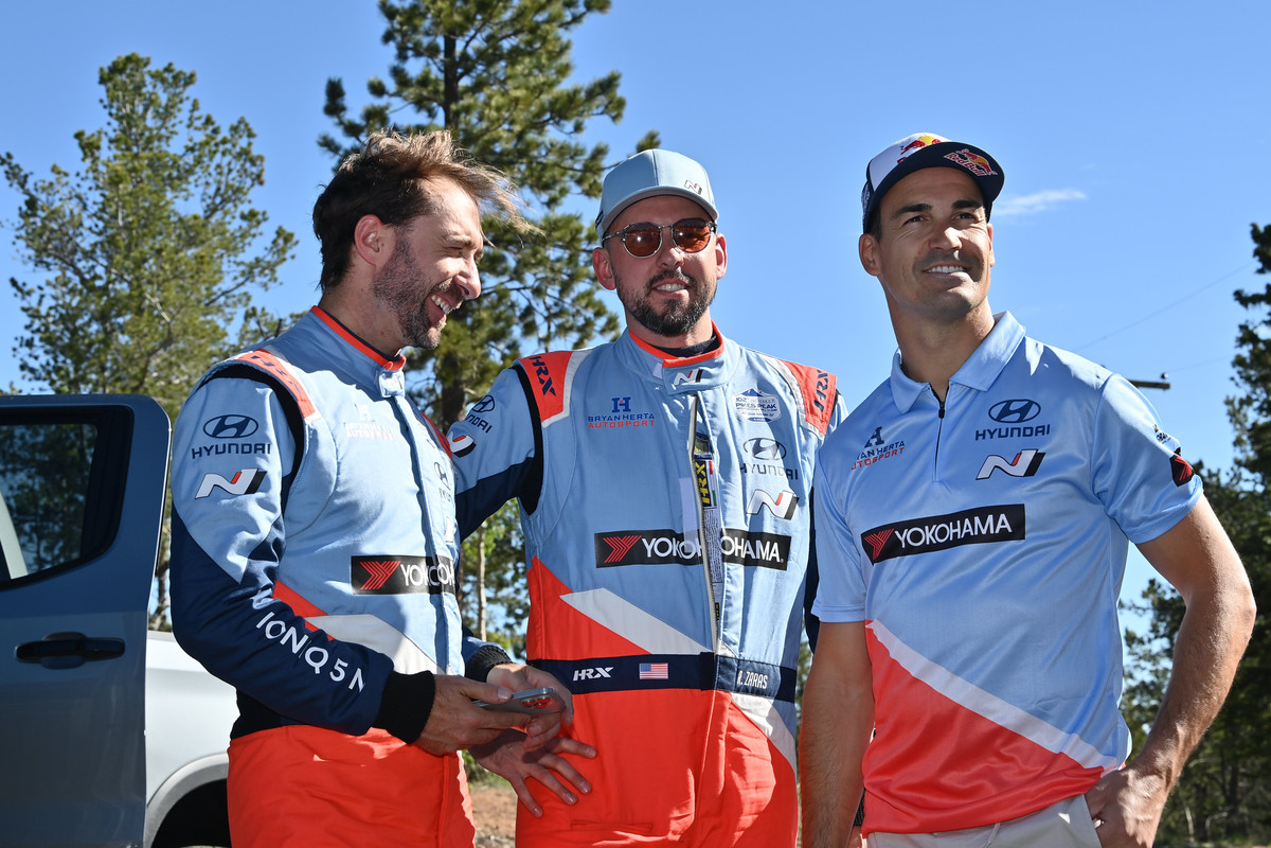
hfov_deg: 28.1
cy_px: 424
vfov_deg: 18.9
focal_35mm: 72
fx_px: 2542
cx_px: 636
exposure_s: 1/60
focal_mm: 72
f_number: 11
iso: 100
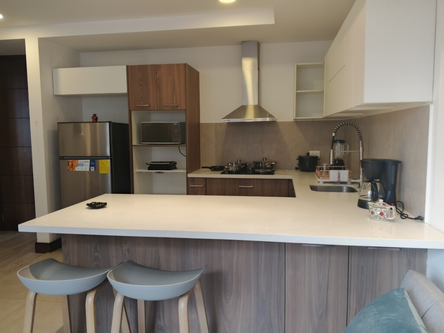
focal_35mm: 27
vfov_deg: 51.4
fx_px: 346
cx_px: 222
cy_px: 166
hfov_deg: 65.3
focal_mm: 4.09
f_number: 1.6
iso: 370
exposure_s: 1/60
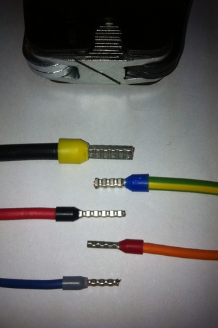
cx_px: 113
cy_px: 163
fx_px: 336
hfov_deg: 35.9
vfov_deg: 51.9
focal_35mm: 37
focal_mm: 3.85
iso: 80
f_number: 2.8
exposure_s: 1/853
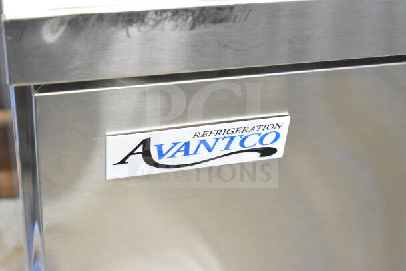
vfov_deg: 16.6
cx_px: 203
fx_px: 931
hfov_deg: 24.6
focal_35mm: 82
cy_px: 136
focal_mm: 55
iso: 10000
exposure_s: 1/100
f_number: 5.6
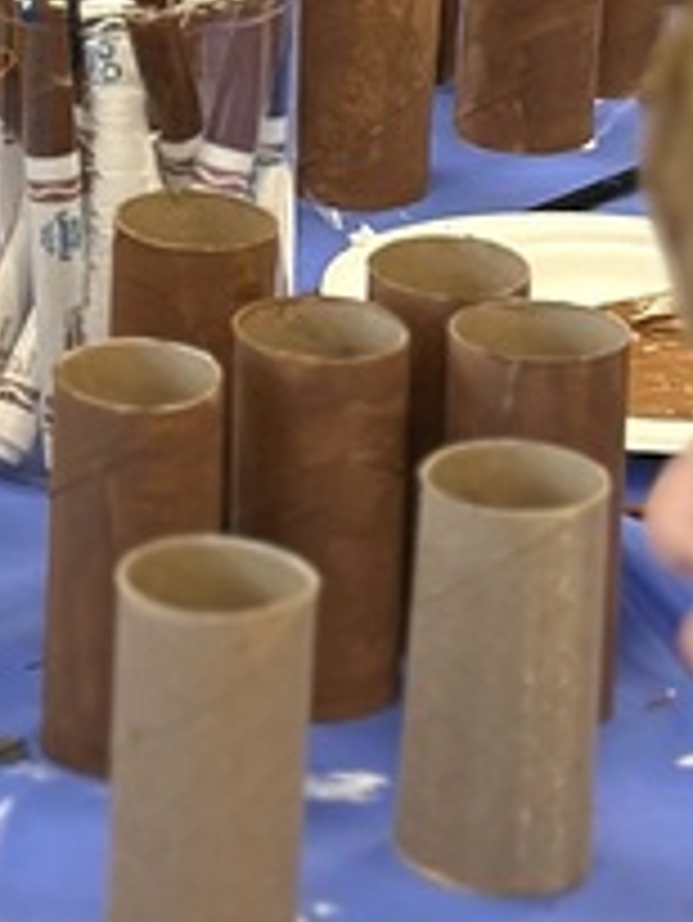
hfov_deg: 6.2
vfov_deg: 8.2
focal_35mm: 240
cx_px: -212
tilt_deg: -17.9
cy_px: -144
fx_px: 6400
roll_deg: -1.0
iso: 200
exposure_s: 1/60
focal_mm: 6.86
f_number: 1.78
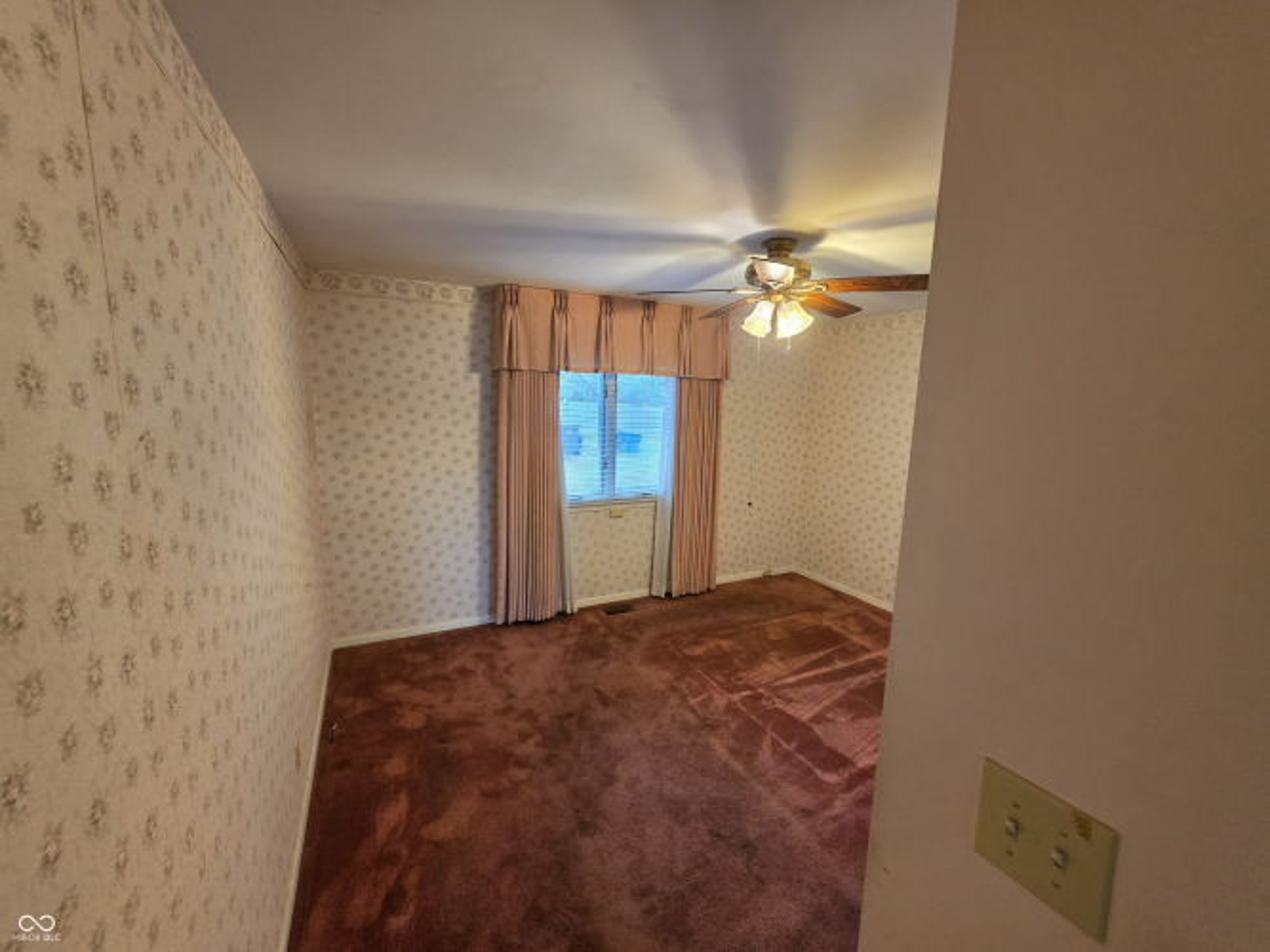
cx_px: 635
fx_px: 477
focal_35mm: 13
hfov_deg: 106.2
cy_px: 476
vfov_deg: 89.9
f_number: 1.9
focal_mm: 2.2
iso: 200
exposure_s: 1/60
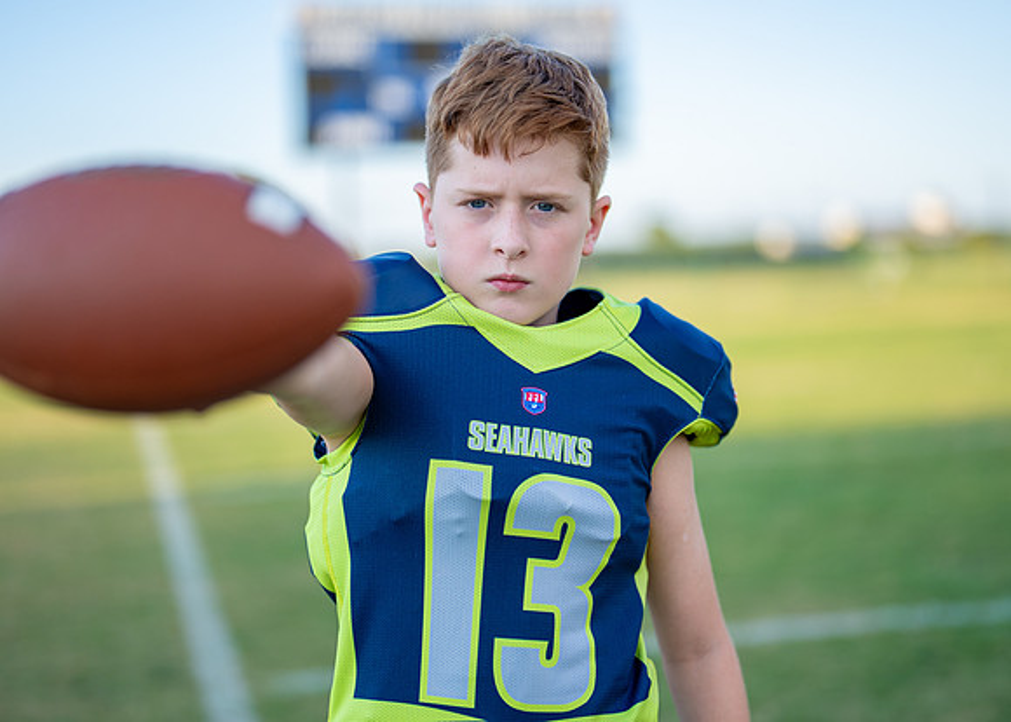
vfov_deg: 23.1
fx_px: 1763
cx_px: 516
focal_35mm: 61
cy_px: 344
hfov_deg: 32.0
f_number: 1.2
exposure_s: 1/2000
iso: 100
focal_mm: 50
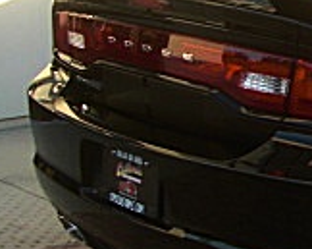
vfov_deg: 11.1
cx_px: 607
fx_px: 1281
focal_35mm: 139
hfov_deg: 12.4
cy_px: 106
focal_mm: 6.3
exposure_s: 1/160
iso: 50
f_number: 2.8
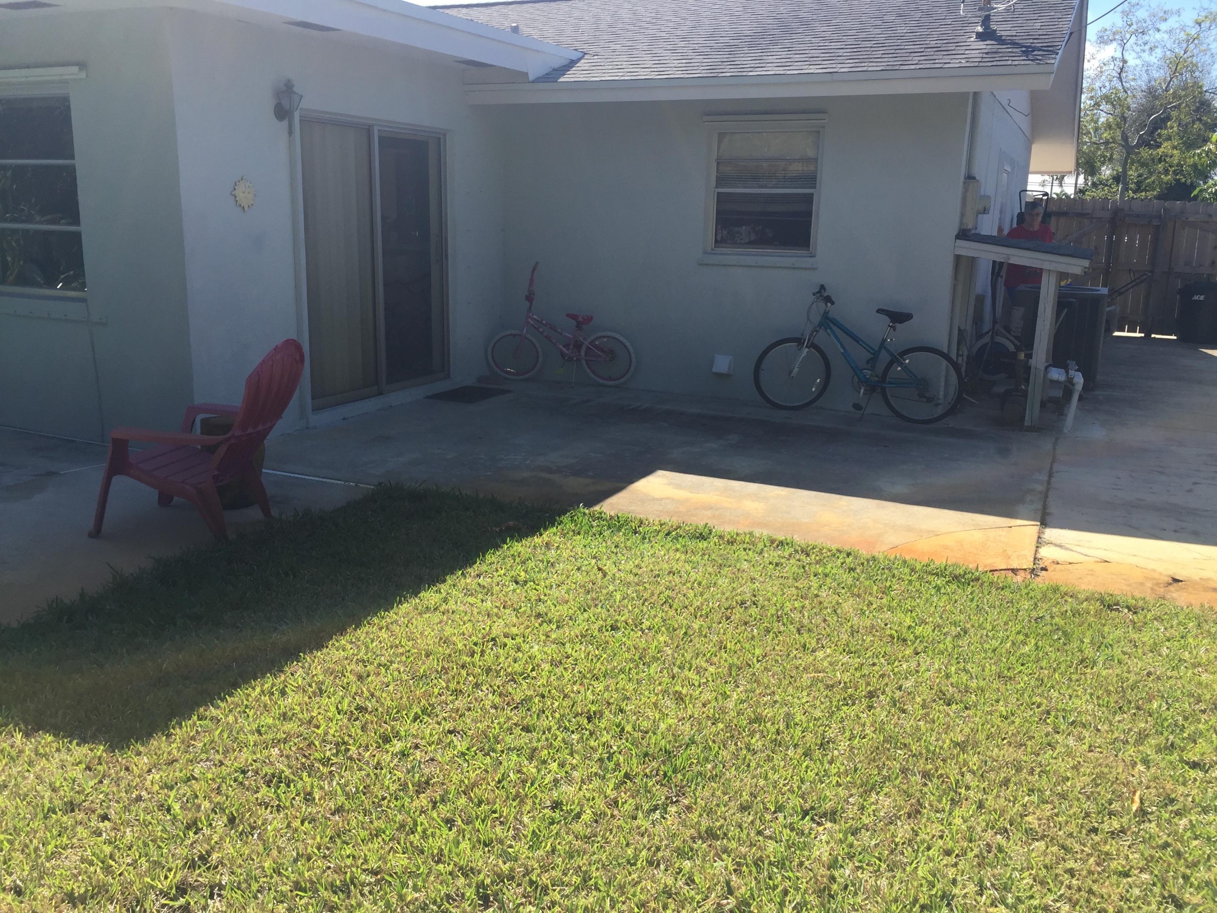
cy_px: 456
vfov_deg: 48.2
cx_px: 608
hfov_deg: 61.7
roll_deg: +0.7
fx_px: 1020
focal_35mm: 29
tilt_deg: -13.1
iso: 32
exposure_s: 1/1041
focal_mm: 4.15
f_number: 2.2
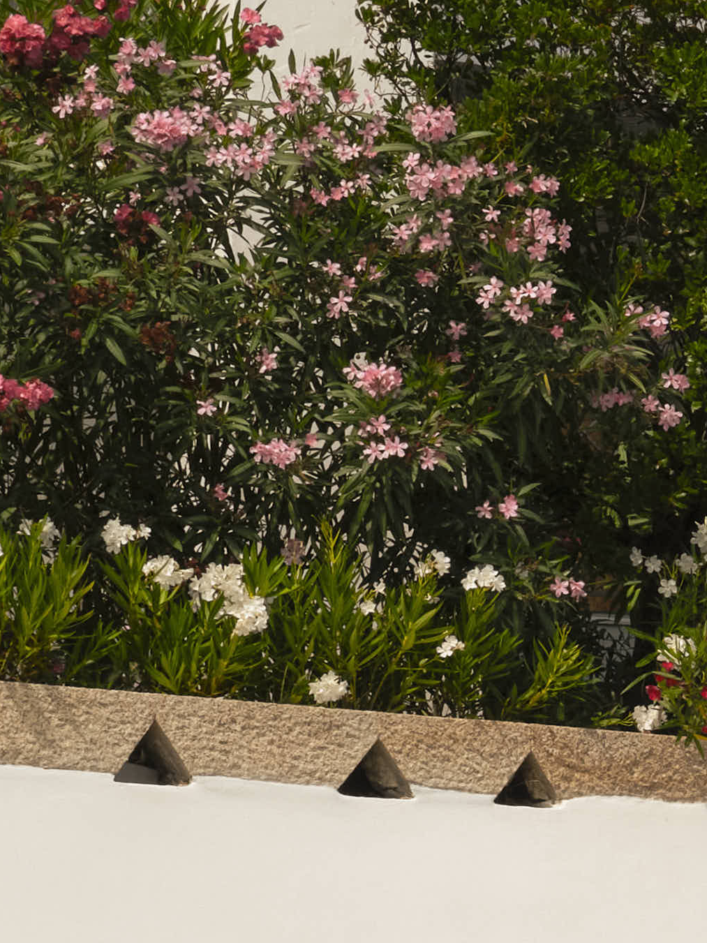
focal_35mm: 220
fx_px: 5992
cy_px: 932
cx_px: 1349
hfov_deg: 6.6
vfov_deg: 8.9
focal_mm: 45
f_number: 16
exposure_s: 1/250
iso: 400
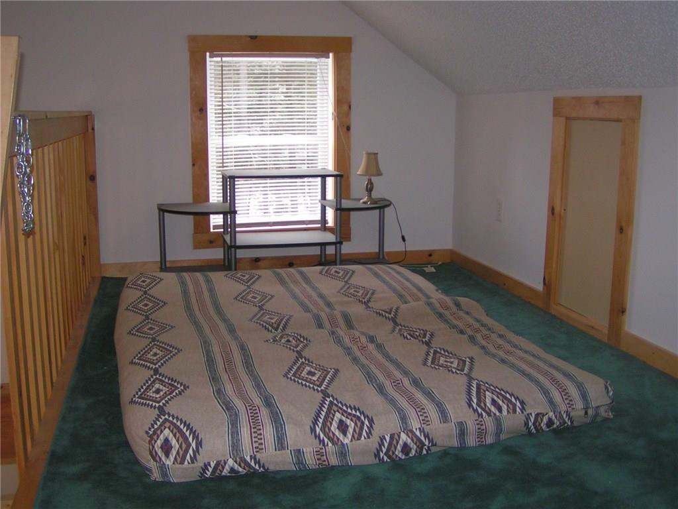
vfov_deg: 37.7
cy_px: 254
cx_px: 339
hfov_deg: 49.0
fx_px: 744
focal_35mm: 38
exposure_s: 1/40
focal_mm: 5.8
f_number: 2.8
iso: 125
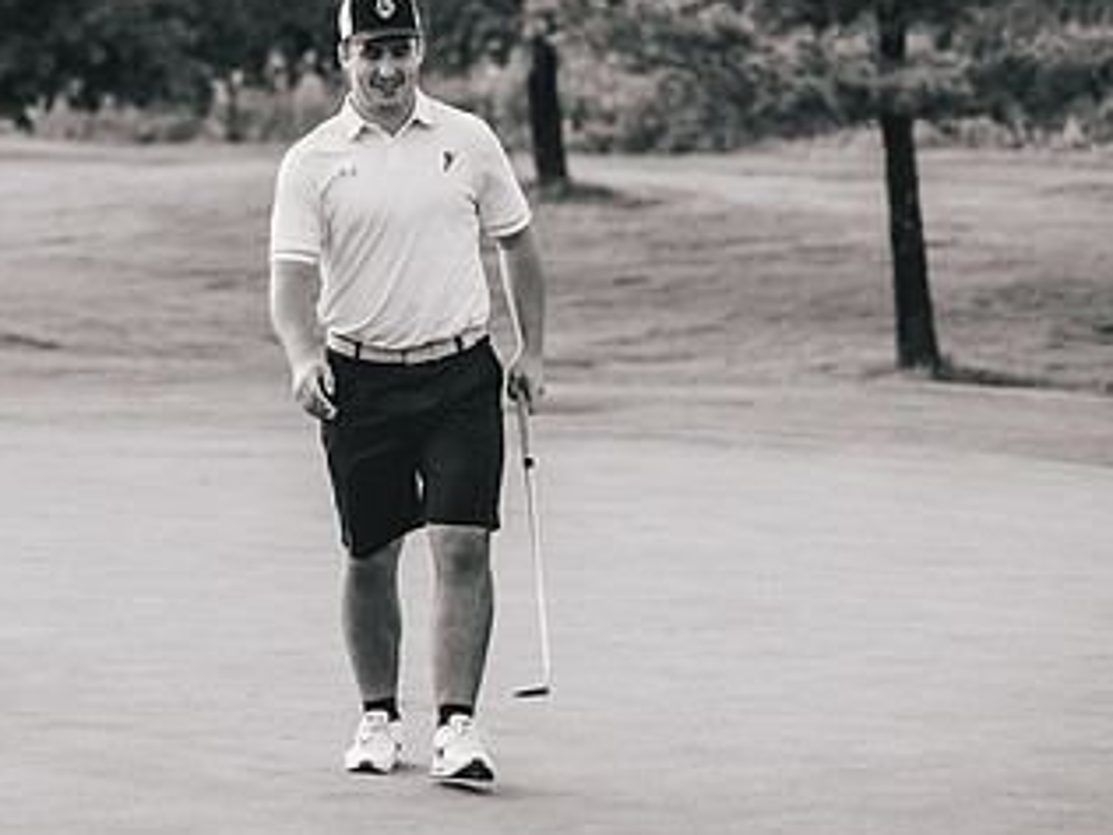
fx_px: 6881
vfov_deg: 6.9
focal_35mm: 214
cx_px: 332
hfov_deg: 9.2
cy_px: 315
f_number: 2.8
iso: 400
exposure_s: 1/1250
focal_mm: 106
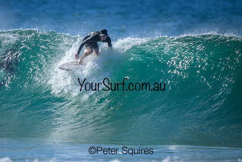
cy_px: 76
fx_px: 6454
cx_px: 97
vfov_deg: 1.4
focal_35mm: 960
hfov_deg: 2.1
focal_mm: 800
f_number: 6.3
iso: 280
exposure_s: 1/2000
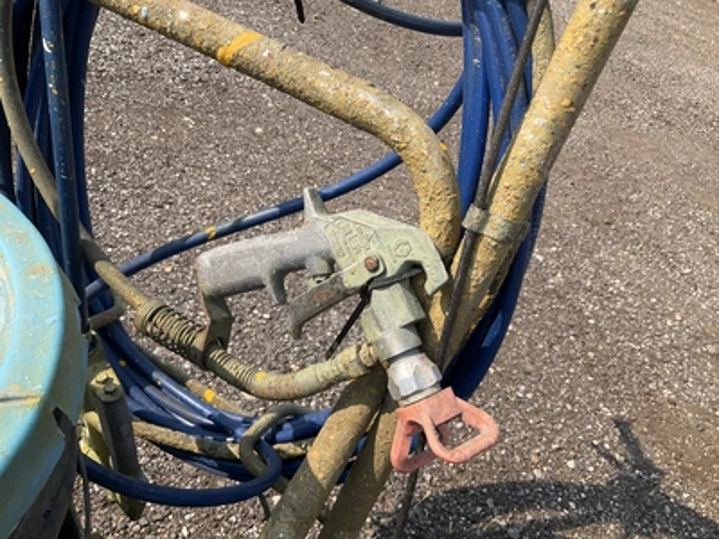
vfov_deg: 48.2
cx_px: 360
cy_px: 270
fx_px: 602
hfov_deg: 61.7
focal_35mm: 29
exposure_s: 1/1098
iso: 25
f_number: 1.8
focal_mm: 3
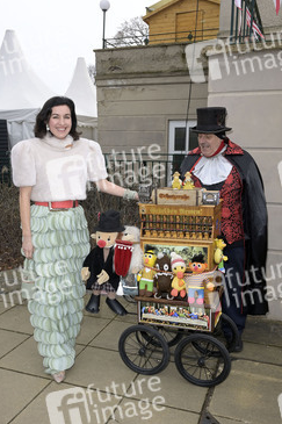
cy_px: 230
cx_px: 139
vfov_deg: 55.7
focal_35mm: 34
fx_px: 400
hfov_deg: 38.8
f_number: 10
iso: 640
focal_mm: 31
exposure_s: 1/250
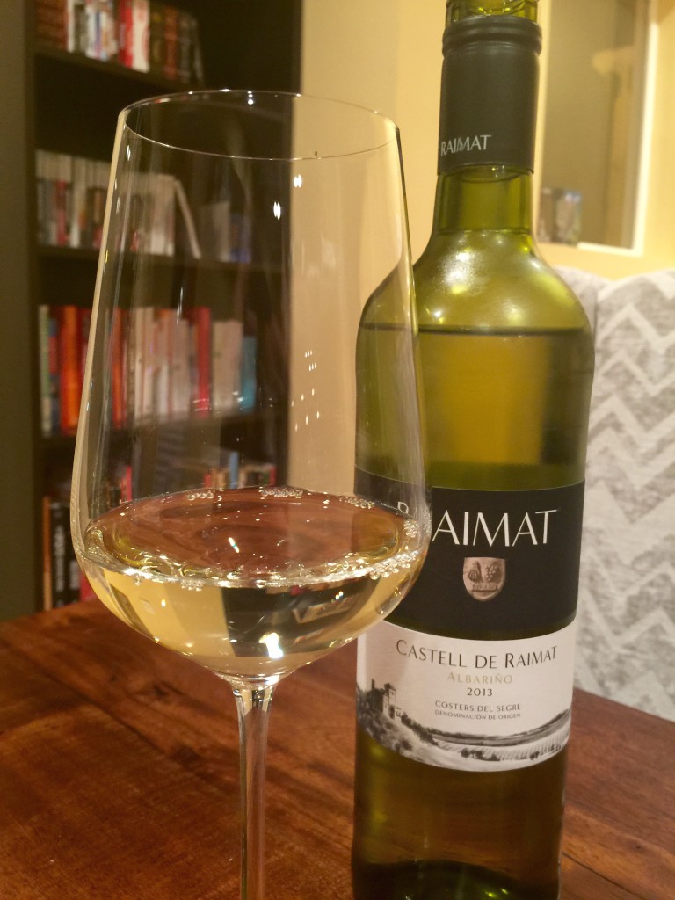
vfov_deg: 61.7
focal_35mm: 29
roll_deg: -1.1
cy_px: 450
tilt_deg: -8.5
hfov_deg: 48.2
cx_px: 338
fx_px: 754
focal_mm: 4.15
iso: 64
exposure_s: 1/4
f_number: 2.2
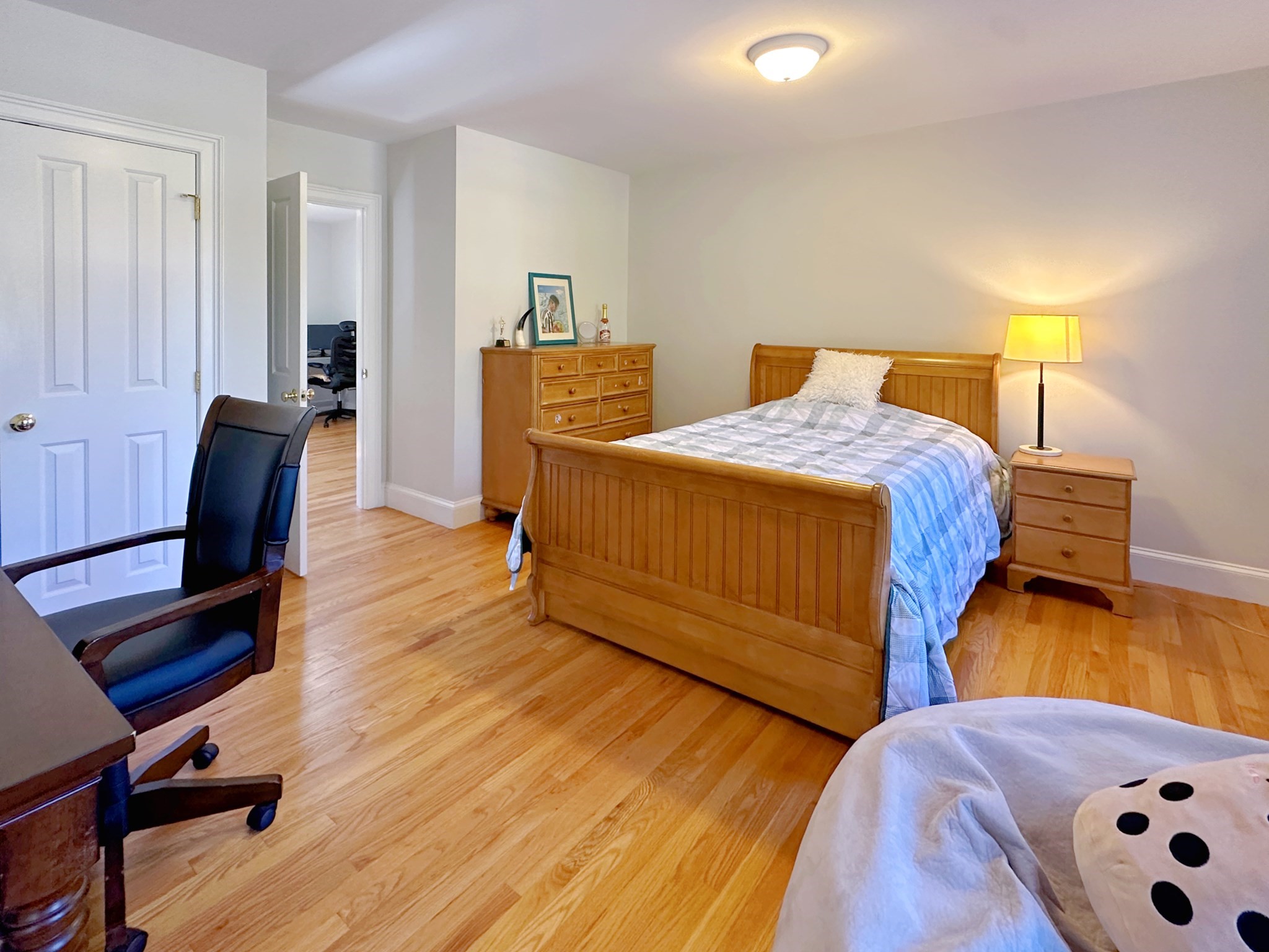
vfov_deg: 85.7
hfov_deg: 102.1
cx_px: 634
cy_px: 476
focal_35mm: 14
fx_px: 513
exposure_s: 1/60
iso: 250
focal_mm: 2.22
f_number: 2.2
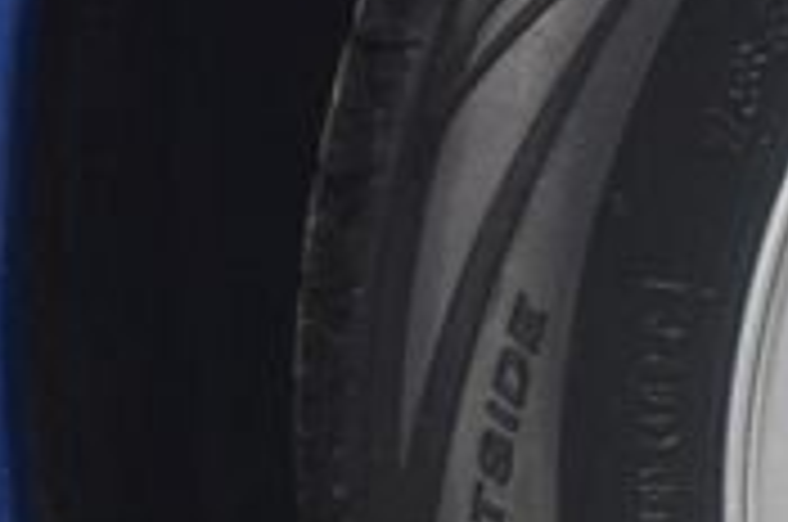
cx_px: 1738
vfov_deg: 8.0
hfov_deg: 10.7
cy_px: 457
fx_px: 3714
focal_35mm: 170
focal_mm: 11
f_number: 5.6
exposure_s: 1/500
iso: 160
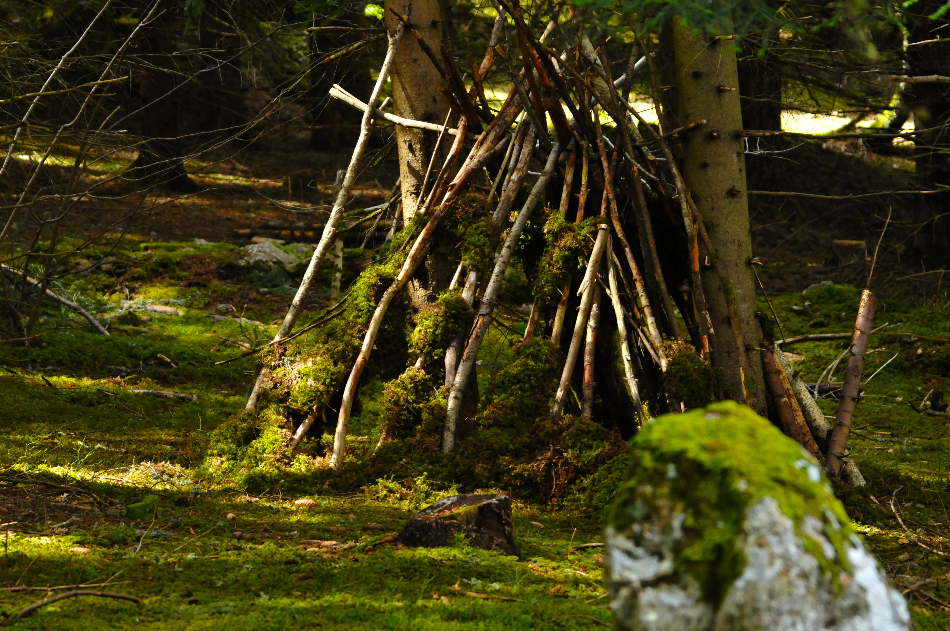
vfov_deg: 7.6
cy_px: 316
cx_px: 475
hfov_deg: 11.4
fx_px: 4744
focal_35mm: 180
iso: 1250
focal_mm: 120
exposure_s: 1/200
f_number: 4.5
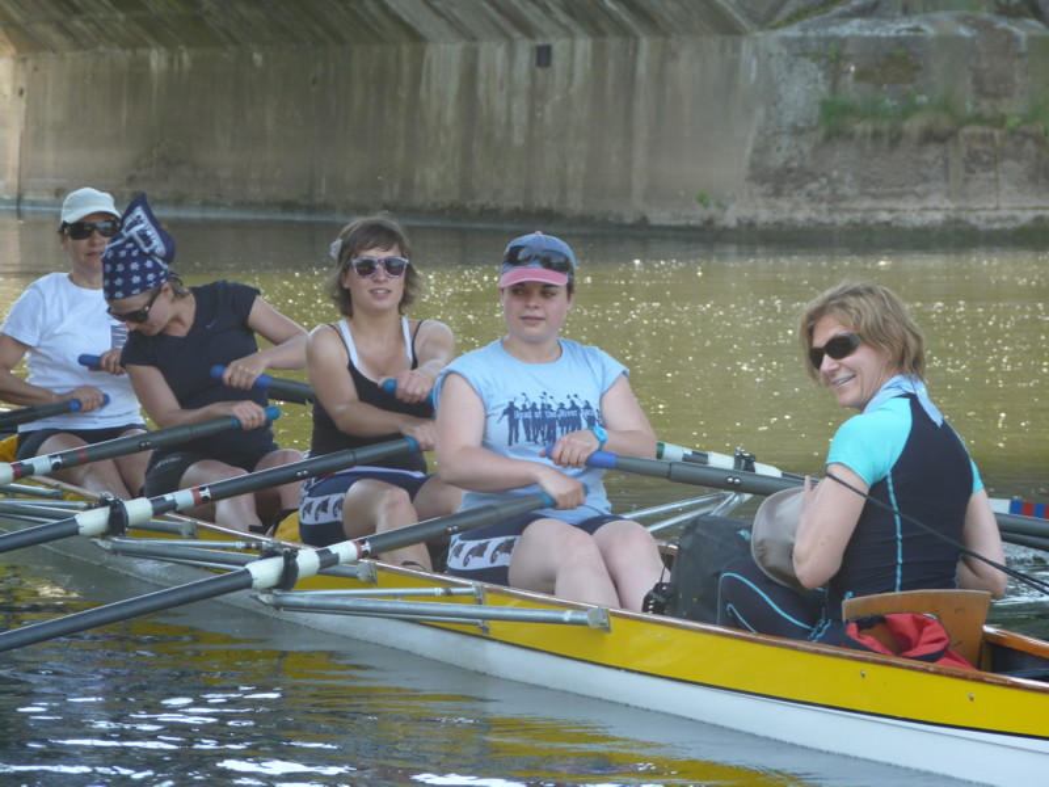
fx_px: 6334
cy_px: 394
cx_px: 524
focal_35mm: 209
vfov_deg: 7.1
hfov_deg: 9.5
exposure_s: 1/80
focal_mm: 37.1
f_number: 3.7
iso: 80
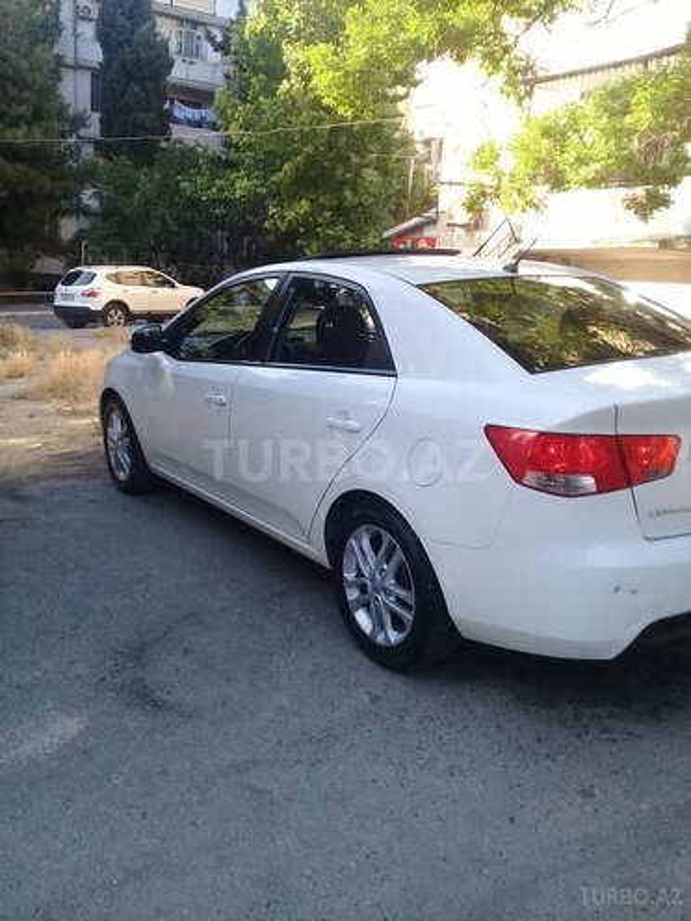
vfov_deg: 58.4
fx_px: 825
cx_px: 346
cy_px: 460
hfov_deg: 45.4
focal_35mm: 31
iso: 50
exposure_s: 1/142
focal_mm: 3.3
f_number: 2.2
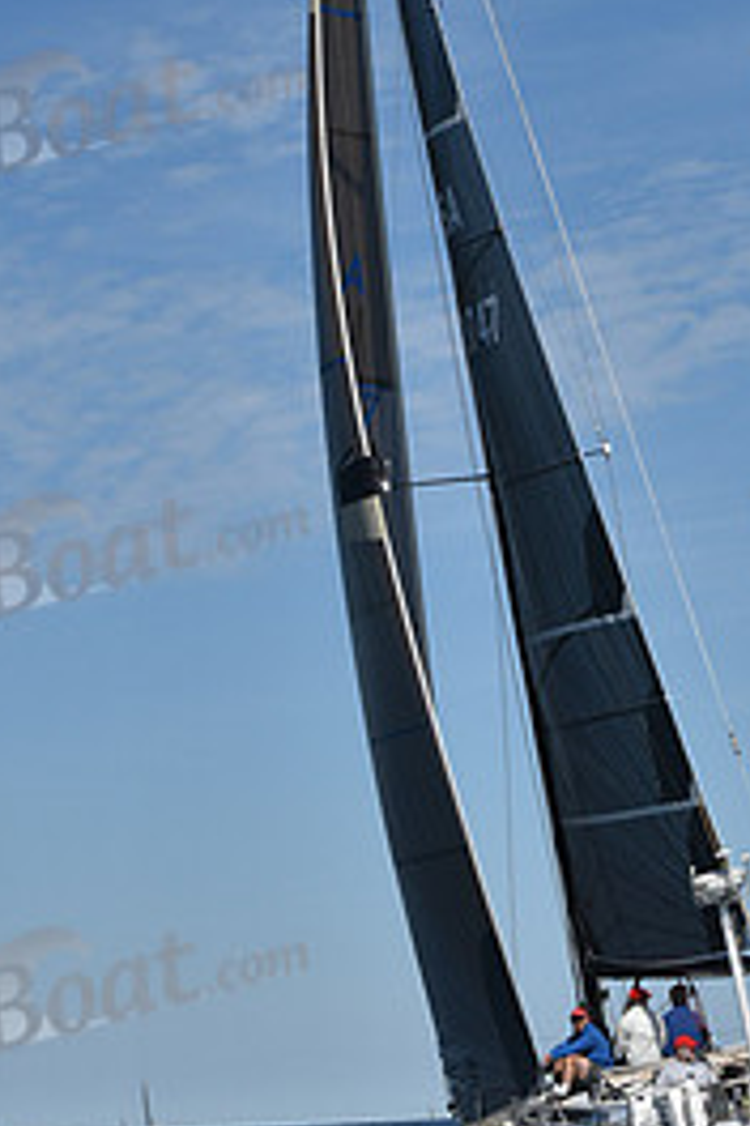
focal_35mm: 154
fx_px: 4812
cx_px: 531
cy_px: 303
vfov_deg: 13.3
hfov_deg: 8.9
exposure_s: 1/1250
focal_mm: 70
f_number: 10
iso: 250
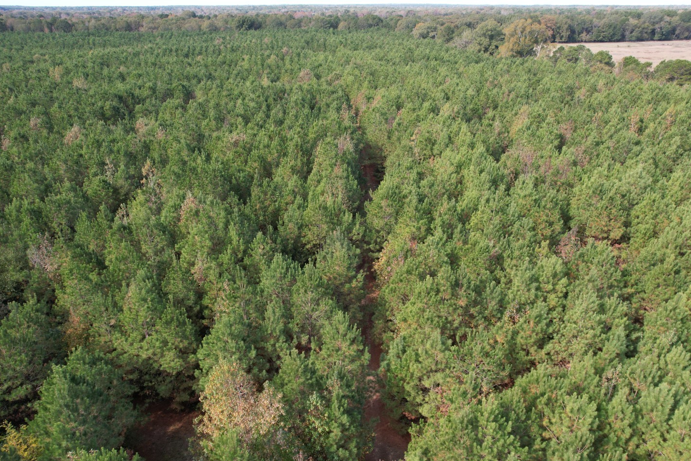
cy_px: 259
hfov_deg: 71.5
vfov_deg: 51.1
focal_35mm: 25
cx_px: 343
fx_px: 480
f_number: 2.8
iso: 120
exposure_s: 1/500
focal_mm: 8.38
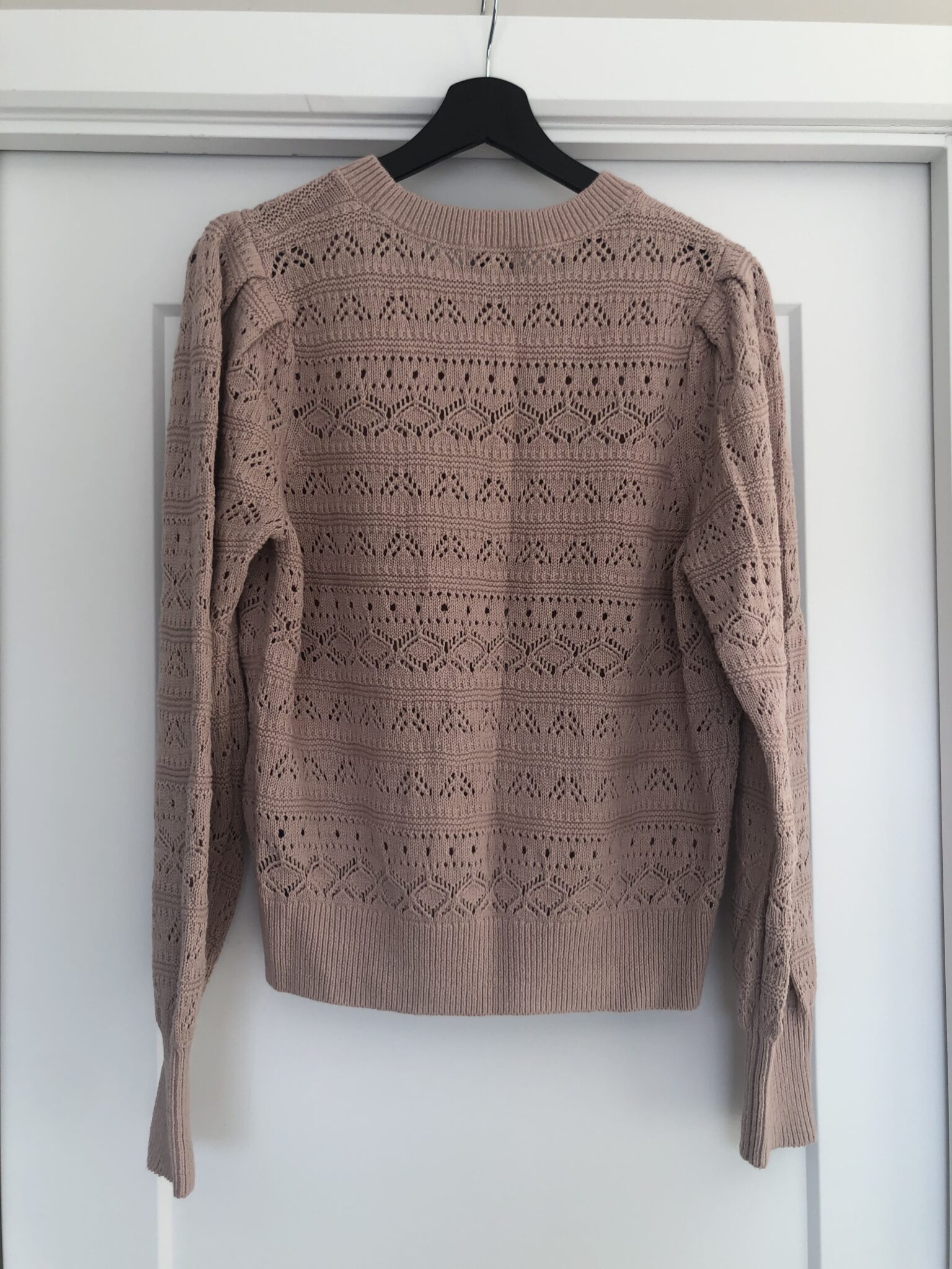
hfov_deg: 49.7
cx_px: 476
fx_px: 1027
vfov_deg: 63.4
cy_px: 634
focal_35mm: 28
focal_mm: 4
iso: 32
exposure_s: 1/120
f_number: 1.8
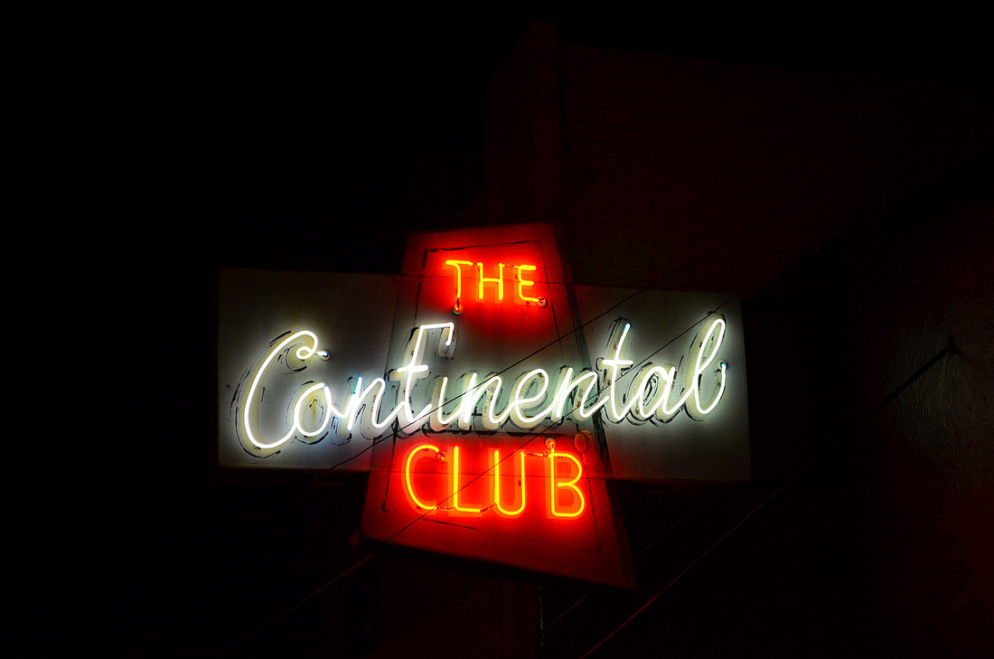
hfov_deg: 26.0
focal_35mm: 78
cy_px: 330
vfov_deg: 17.4
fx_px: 2150
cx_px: 497
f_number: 5.6
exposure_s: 1/60
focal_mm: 52
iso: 560
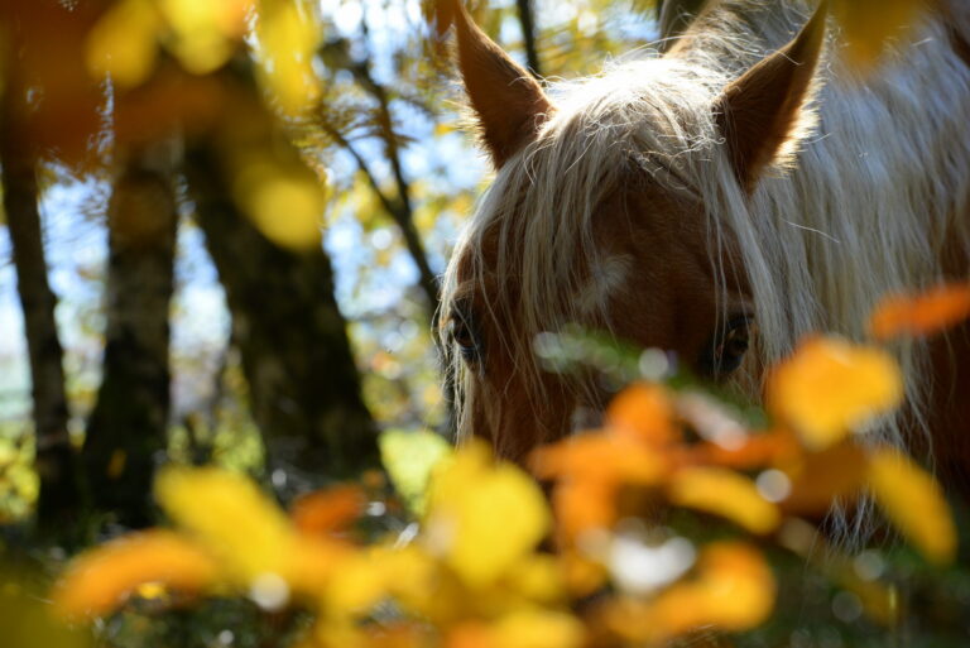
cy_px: 324
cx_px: 485
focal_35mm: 160
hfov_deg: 12.8
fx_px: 4313
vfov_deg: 8.6
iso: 500
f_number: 7.1
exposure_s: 1/320
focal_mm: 160
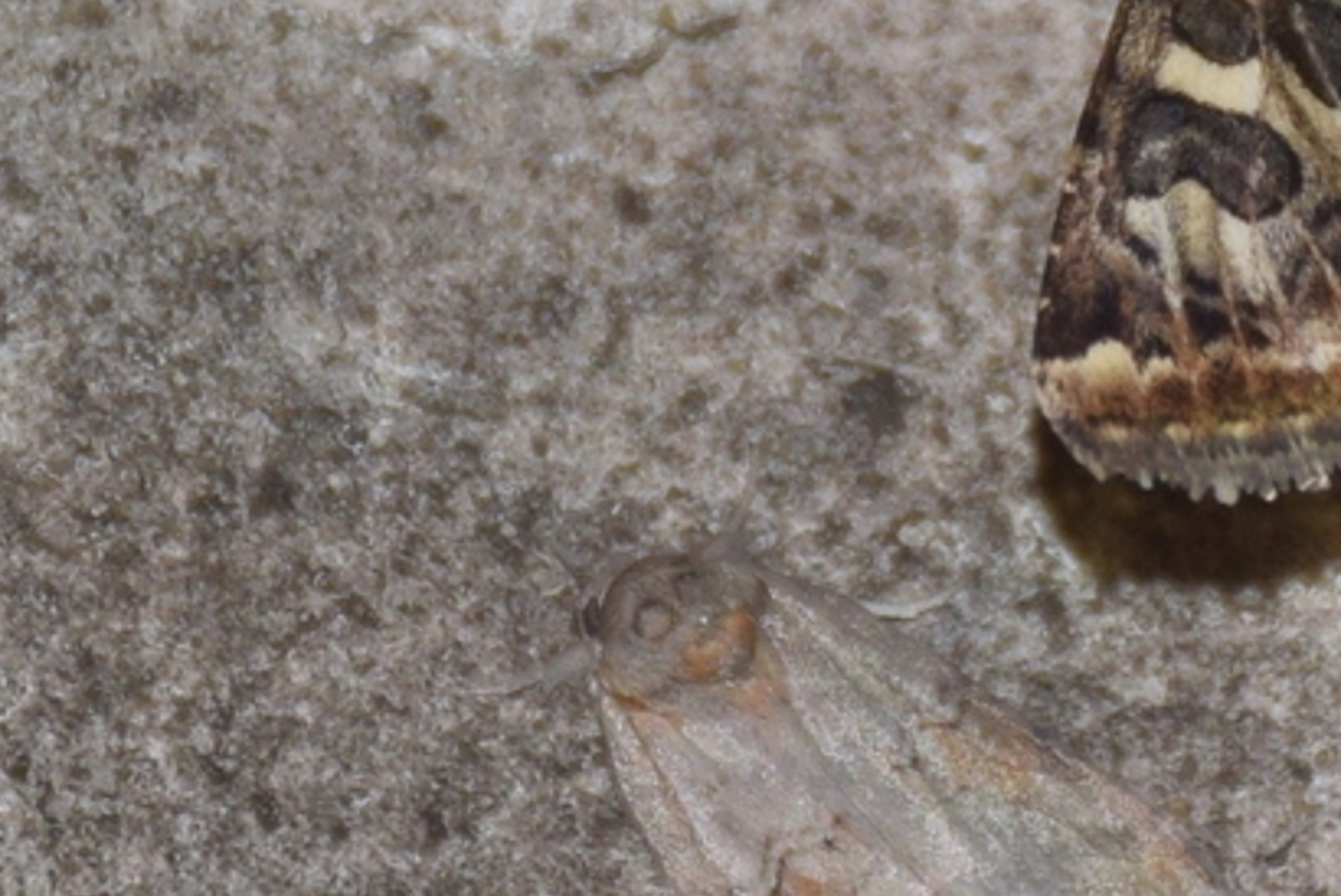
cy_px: -49
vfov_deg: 3.5
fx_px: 14649
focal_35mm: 393
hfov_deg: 5.2
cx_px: 1563
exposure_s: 1/60
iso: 320
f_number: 7.1
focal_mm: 112
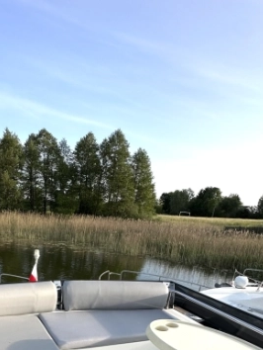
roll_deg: -4.6
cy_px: 331
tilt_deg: -22.9
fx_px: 293
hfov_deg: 46.9
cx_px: 73
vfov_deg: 52.1
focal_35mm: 29
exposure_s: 1/769
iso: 40
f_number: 2.2
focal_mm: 2.22
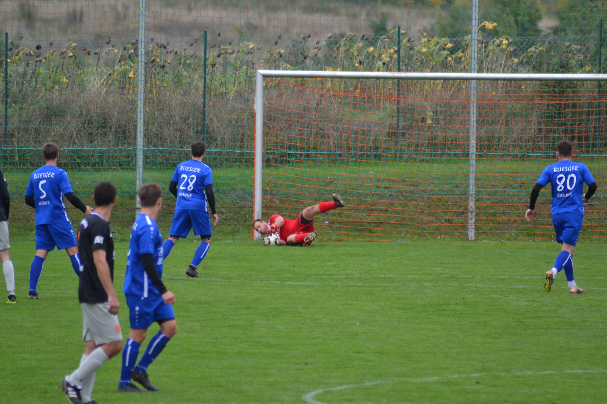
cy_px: 202
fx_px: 7587
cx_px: 304
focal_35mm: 450
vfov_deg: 3.1
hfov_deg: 4.6
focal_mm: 300
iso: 640
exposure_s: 1/500
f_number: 5.6
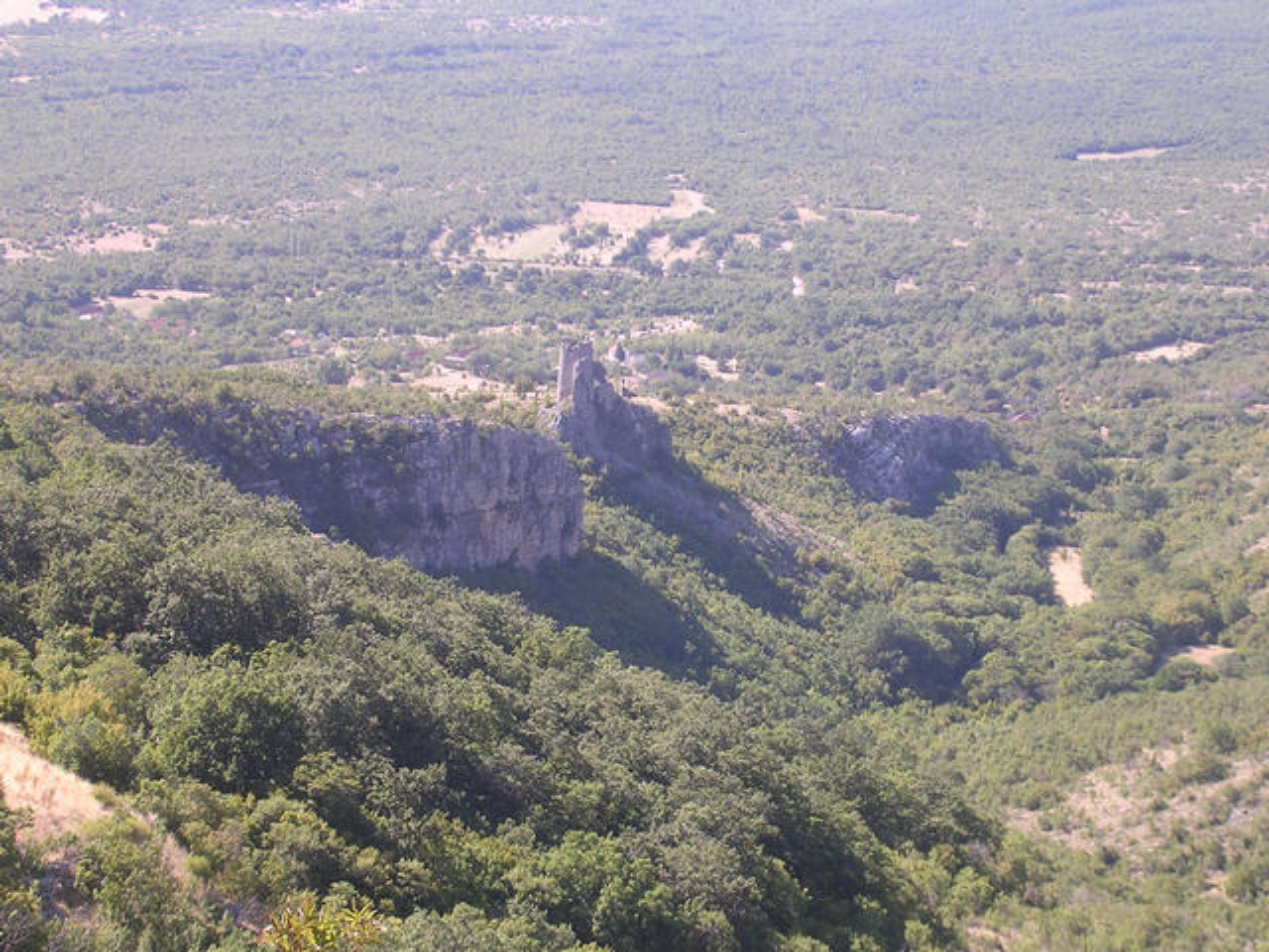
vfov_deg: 12.9
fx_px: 4216
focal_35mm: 115
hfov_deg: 17.1
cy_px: 476
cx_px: 634
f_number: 4.9
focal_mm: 17.4
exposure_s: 1/113
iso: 100
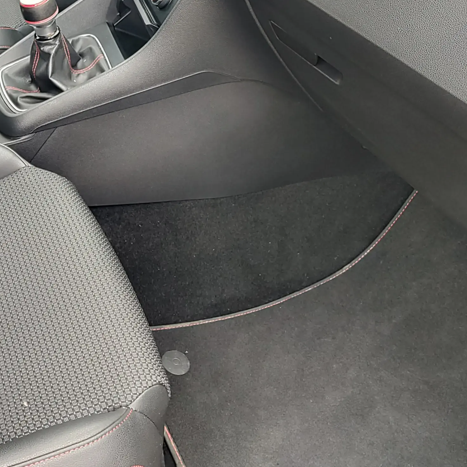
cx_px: 19
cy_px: 56
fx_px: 733
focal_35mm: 48
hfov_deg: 32.9
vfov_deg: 33.7
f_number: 1.8
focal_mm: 5.56
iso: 181
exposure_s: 1/100
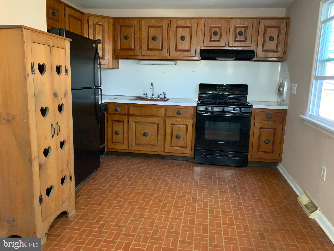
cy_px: 126
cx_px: 167
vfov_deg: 48.2
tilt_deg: -9.5
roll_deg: -1.9
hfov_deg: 61.7
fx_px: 280
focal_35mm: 29
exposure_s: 1/60
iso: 250
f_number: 1.8
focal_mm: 3
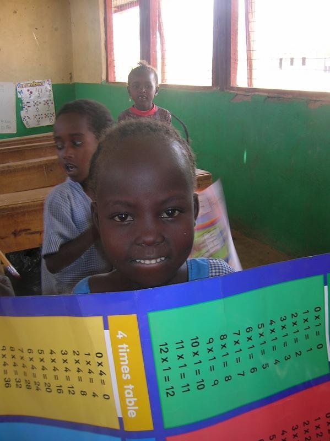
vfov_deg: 54.0
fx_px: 433
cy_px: 220
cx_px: 165
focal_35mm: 34
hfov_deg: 41.8
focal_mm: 5.7
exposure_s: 1/34
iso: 50
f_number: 2.9
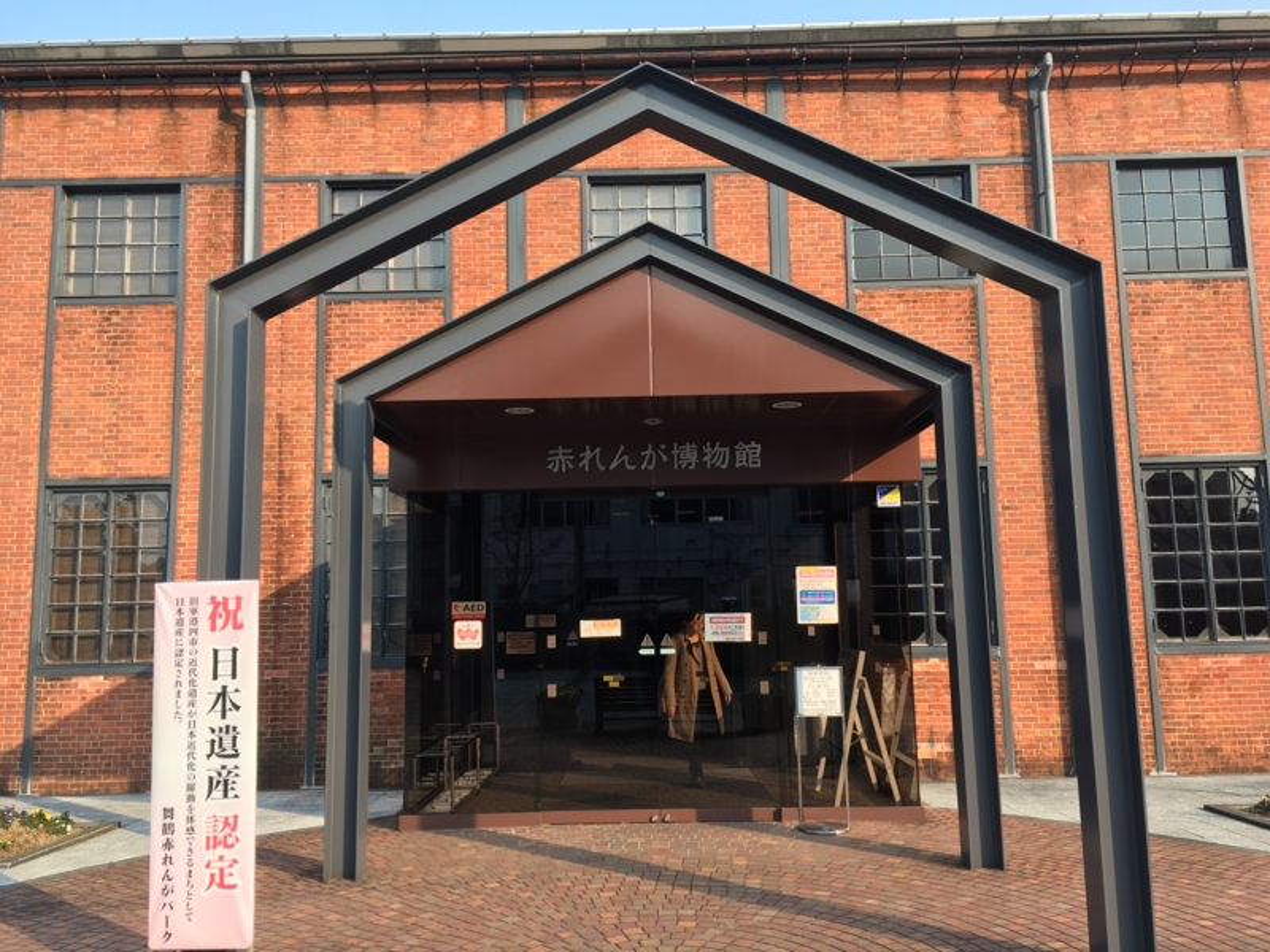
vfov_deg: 48.2
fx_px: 1064
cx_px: 635
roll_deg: +2.0
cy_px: 476
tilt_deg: +5.7
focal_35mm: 29
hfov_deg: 61.7
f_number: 2.2
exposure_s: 1/346
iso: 25
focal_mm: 4.15
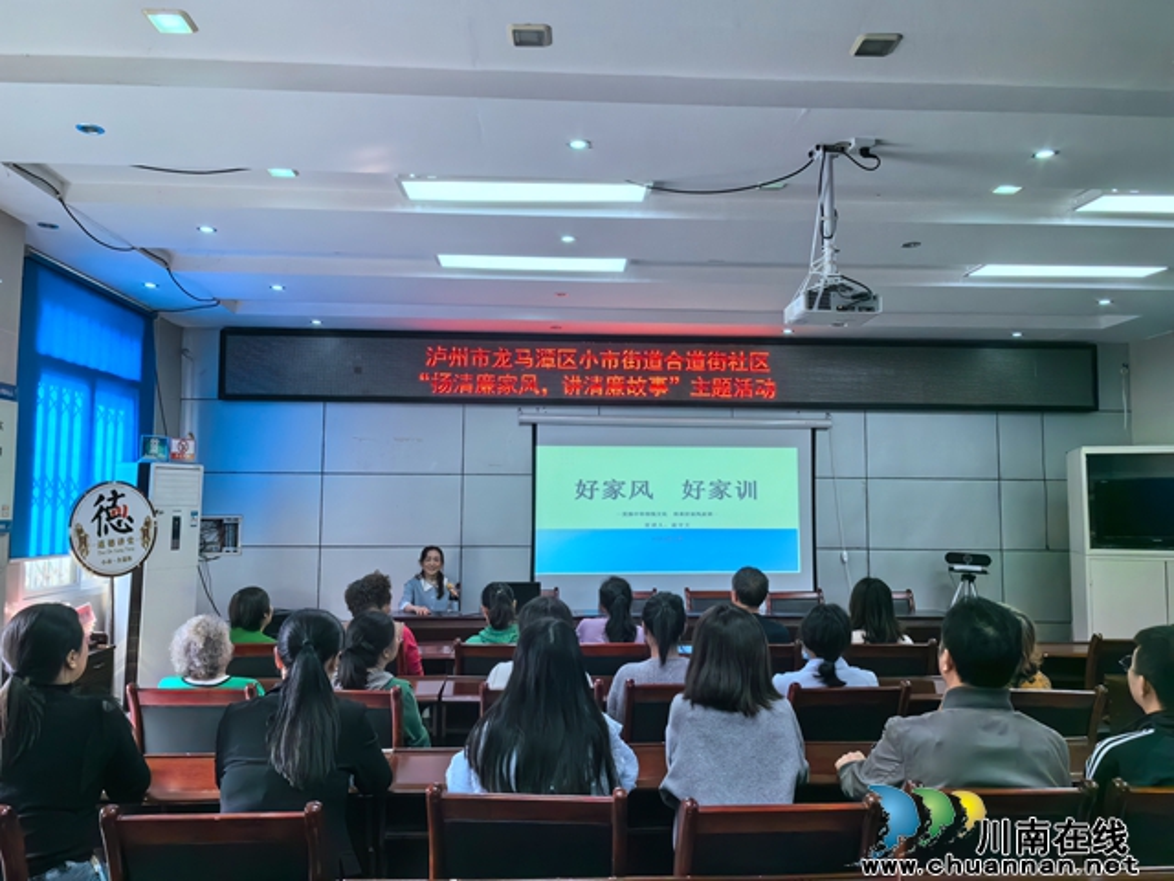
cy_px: 440
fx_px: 916
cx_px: 587
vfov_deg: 51.4
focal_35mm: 27
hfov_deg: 65.3
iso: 250
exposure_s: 1/120
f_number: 4
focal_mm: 5.75
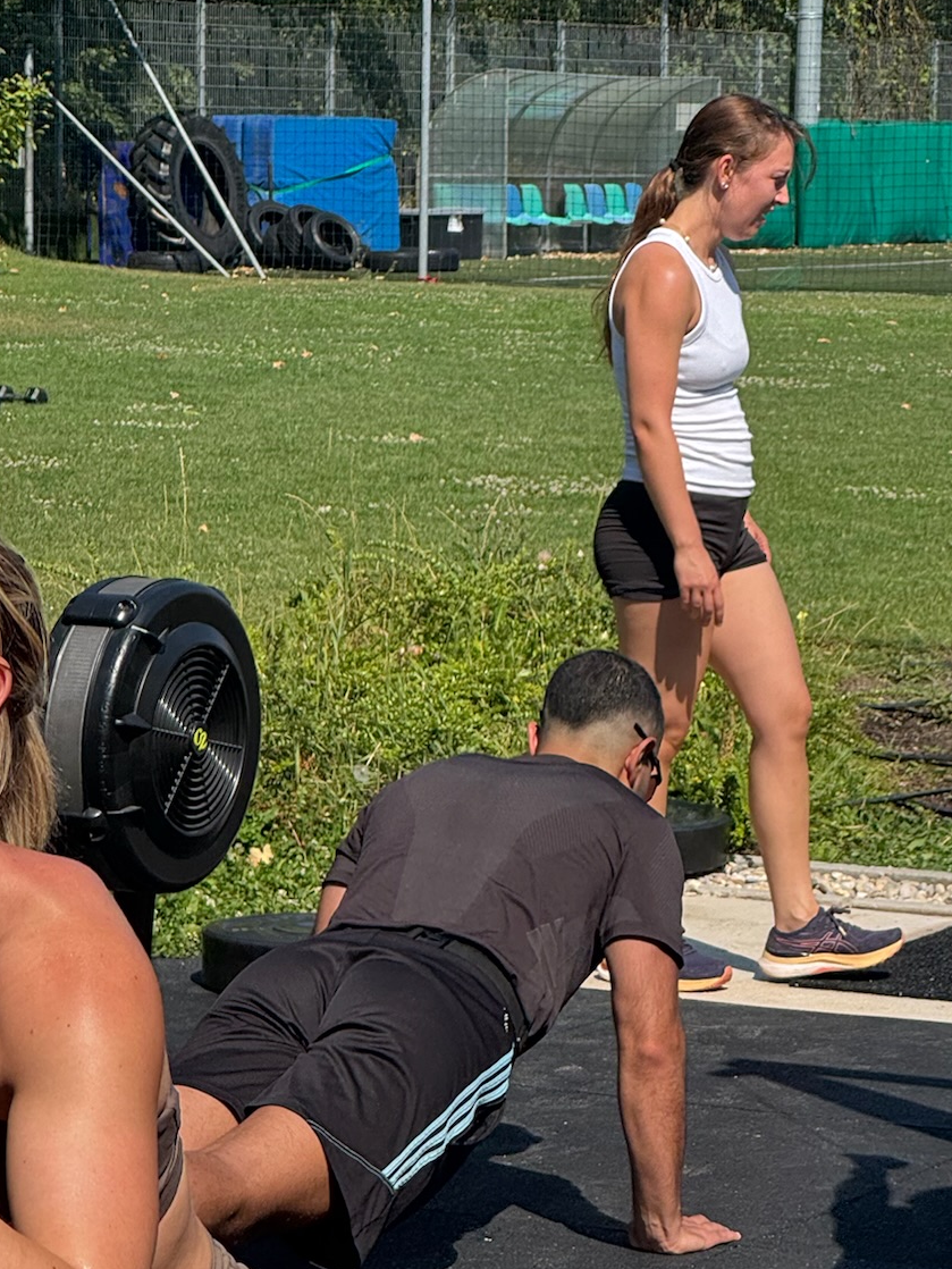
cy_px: 946
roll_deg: -1.3
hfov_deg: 10.5
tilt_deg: -8.3
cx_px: 533
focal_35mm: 141
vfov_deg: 13.9
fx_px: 5168
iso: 25
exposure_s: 1/649
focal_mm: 9
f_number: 2.8
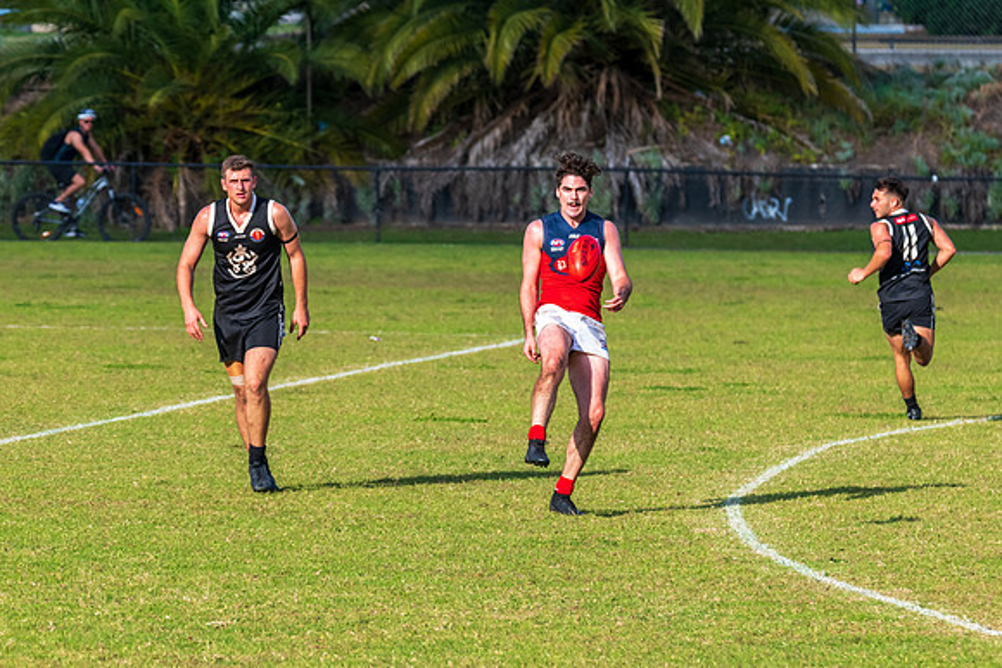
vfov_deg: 4.0
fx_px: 9654
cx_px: 514
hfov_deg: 5.9
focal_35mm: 347
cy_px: 360
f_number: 9
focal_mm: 260
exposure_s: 1/1250
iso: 800
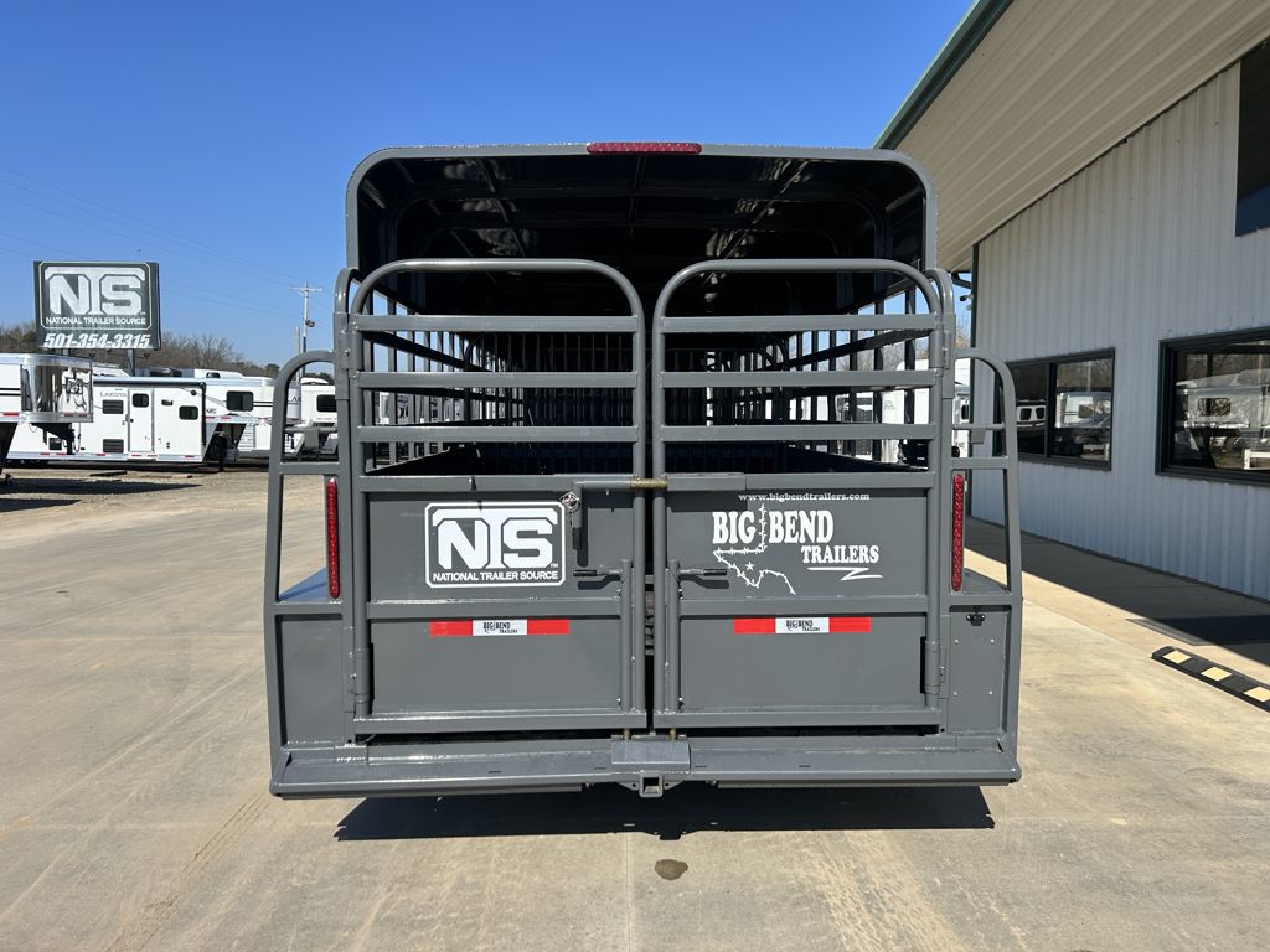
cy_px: 476
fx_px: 954
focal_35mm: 26
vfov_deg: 53.1
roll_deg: +2.6
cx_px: 635
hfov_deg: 67.3
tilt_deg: -2.1
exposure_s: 1/3968
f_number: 1.5
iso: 50
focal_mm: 5.7
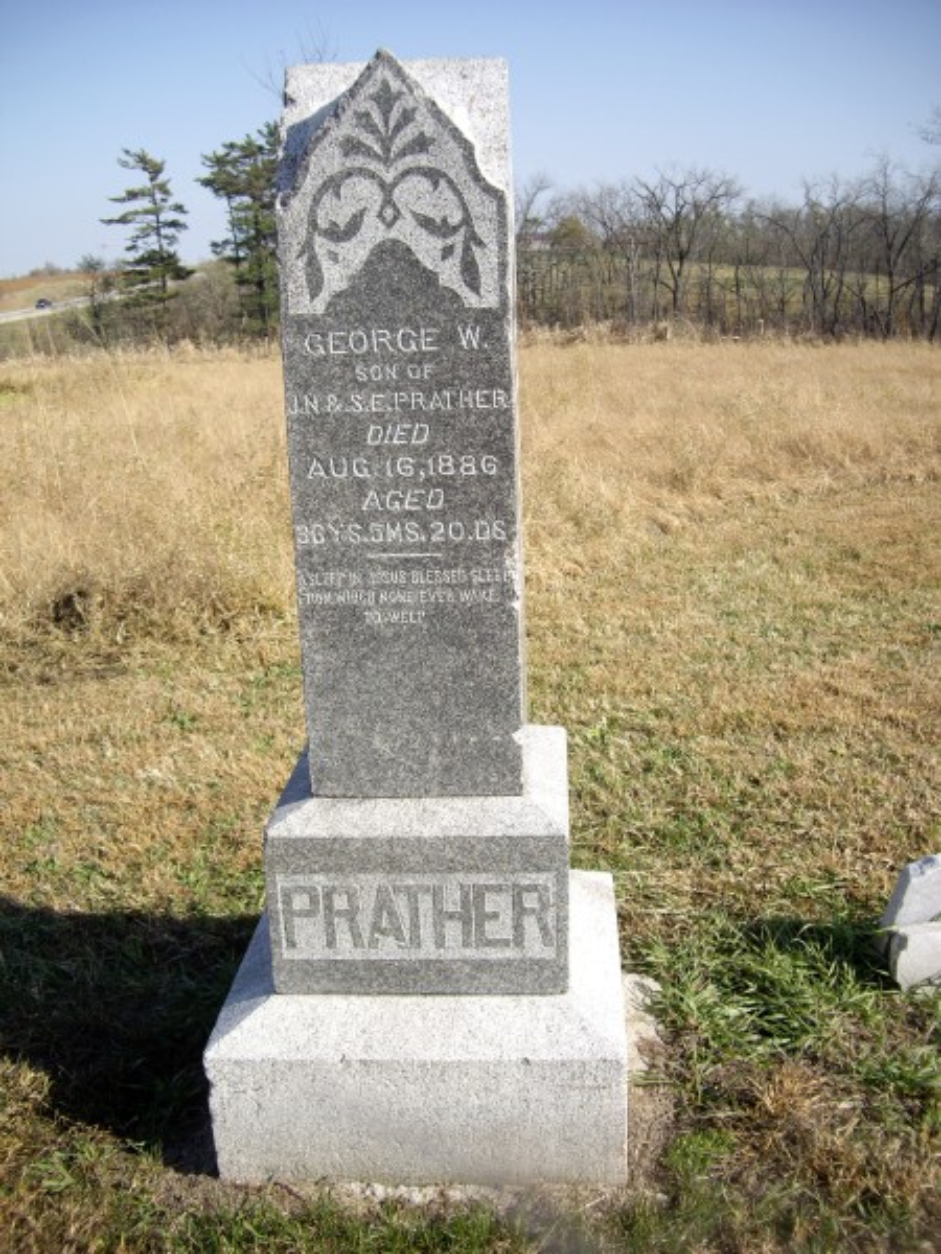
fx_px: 1377
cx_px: 470
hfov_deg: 37.7
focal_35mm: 38
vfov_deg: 49.0
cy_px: 627
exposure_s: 1/640
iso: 64
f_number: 2.8
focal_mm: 7.9
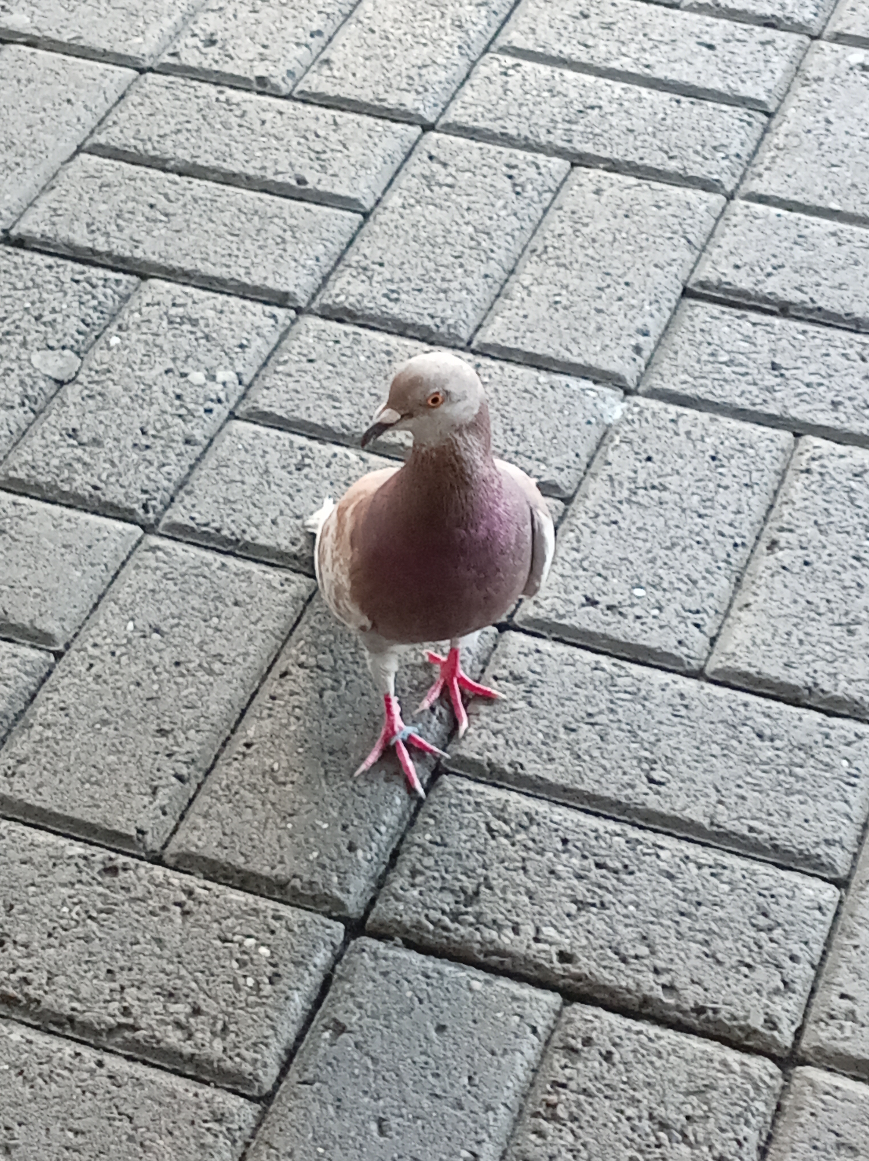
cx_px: 434
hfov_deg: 21.3
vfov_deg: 28.2
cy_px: 580
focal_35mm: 69
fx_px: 2312
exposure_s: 1/33.3
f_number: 1.8
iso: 168
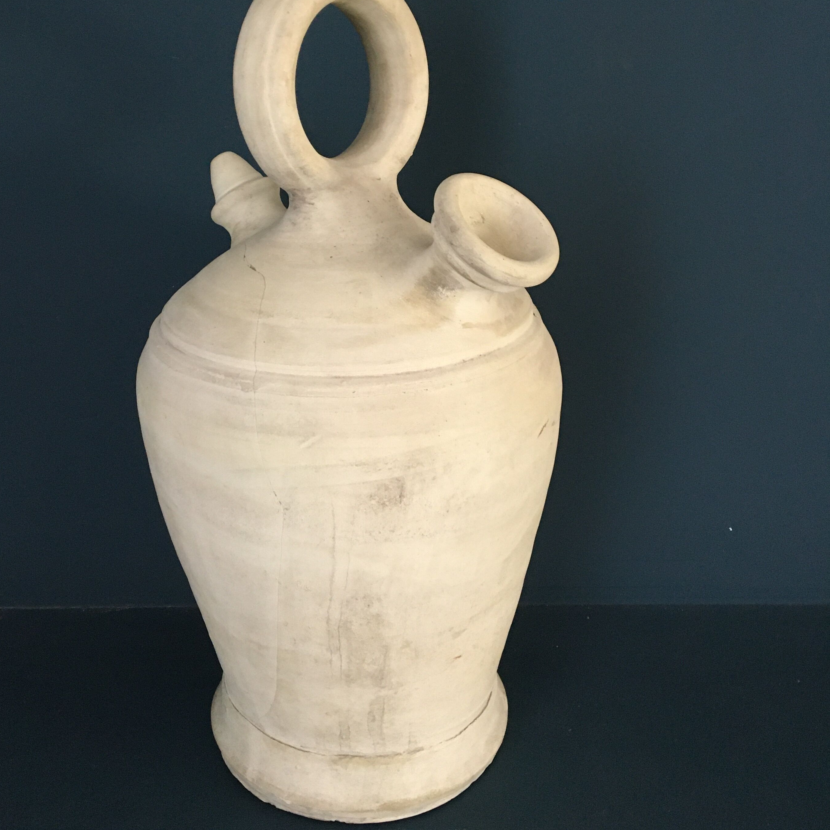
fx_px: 1031
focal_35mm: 38
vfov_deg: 43.1
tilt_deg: -13.5
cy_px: 259
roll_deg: +1.2
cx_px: 370
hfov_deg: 43.8
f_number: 2.2
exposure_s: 1/33
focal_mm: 4.15
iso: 200
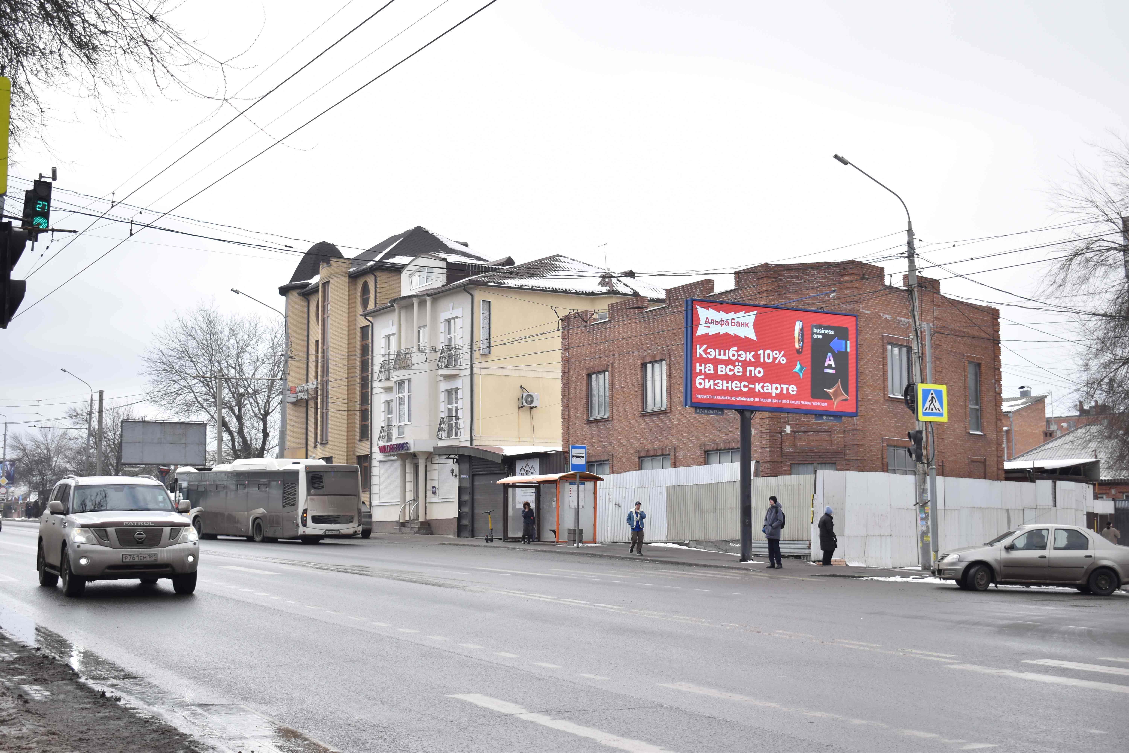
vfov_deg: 26.5
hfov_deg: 38.9
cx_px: 564
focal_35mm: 51
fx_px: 1599
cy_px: 376
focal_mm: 34
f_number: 5
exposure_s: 1/320
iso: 100
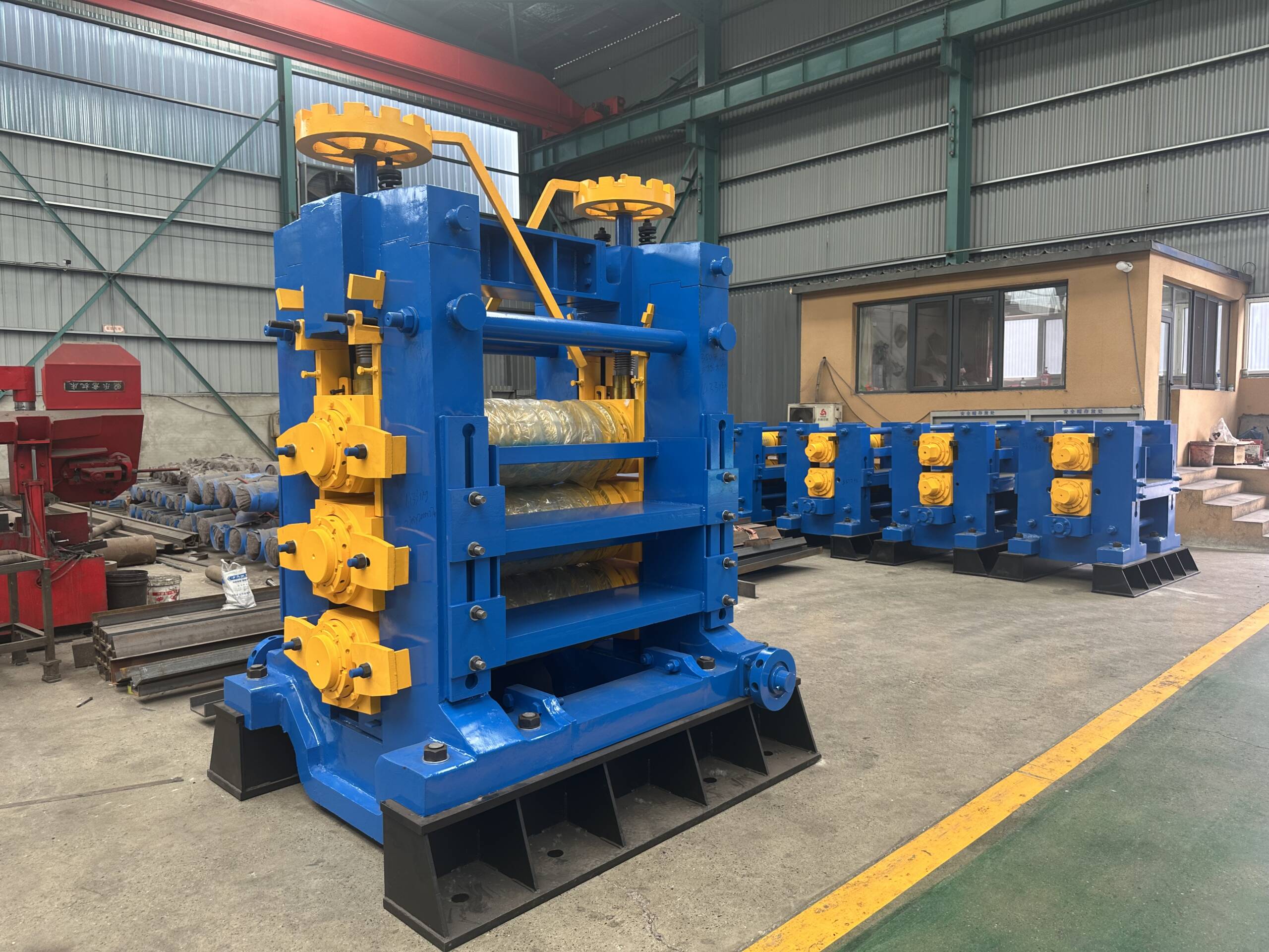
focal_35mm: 24
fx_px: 880
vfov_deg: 56.8
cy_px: 476
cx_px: 634
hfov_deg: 71.6
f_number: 1.78
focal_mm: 6.86
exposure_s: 1/121
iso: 80
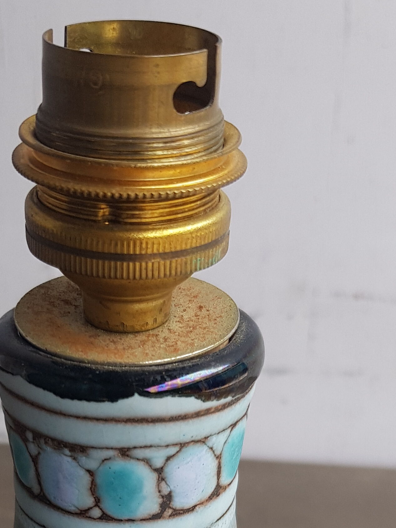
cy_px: 605
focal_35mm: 62
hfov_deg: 23.5
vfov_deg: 27.9
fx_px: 946
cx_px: 113
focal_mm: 4.2
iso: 40
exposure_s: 1/211
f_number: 1.7
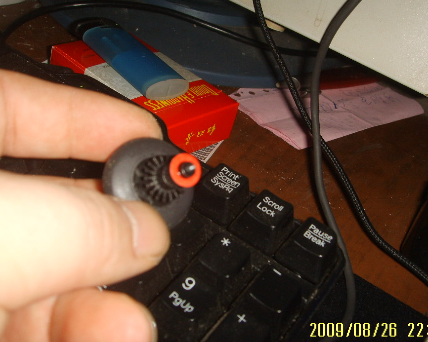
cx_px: 212
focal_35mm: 45
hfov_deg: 41.2
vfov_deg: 33.4
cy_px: 165
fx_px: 570
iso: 100
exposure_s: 1/45
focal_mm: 6.6
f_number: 3.5
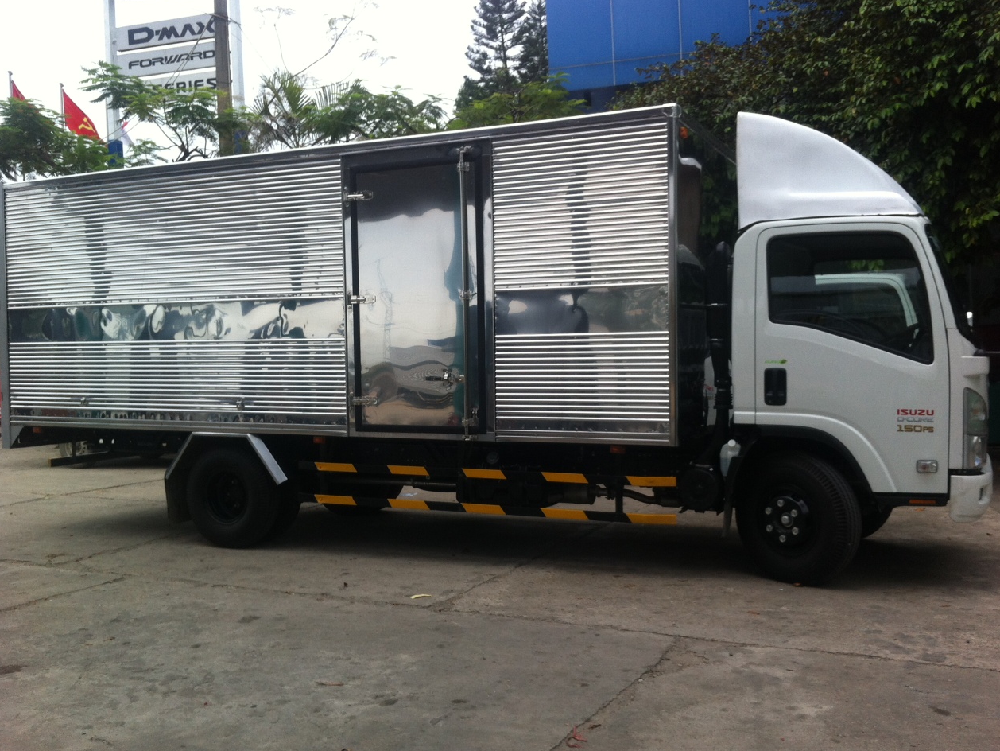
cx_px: 506
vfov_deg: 39.7
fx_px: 1040
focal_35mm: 36
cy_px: 377
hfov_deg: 51.3
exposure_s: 1/227
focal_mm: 3.85
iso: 80
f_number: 2.8
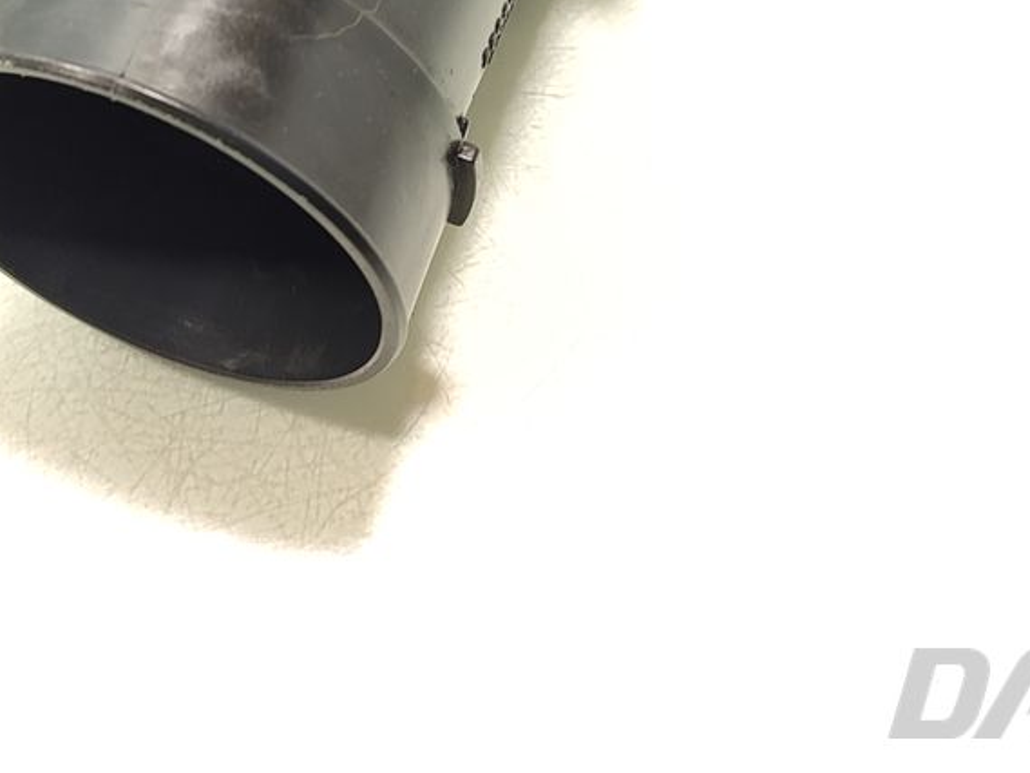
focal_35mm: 54
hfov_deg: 34.7
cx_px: 246
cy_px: -76
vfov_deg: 25.1
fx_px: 1607
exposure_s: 1/100
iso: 200
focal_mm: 5.89
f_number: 1.89
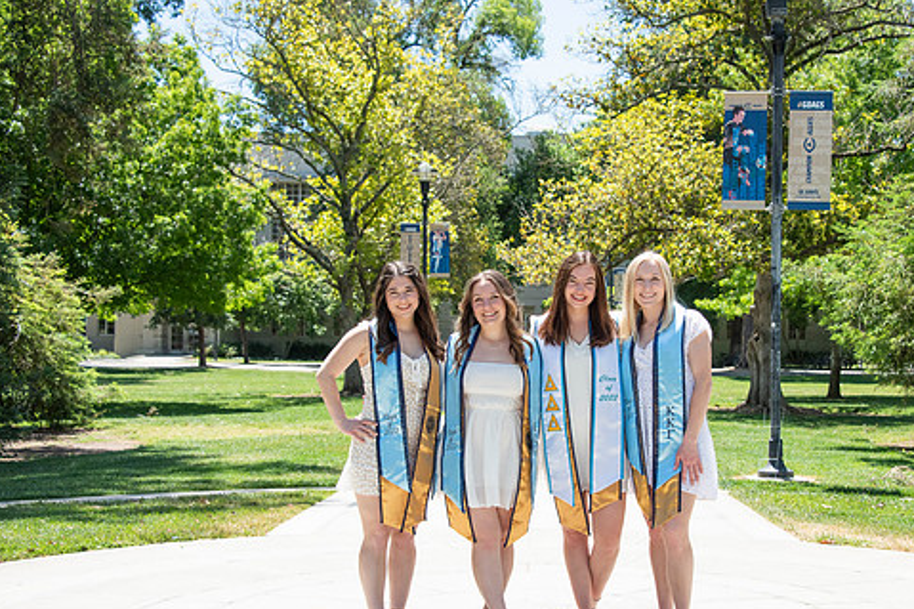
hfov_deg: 31.8
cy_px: 354
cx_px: 544
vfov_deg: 21.5
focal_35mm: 63
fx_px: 1599
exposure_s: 1/1600
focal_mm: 52
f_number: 5.6
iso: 500
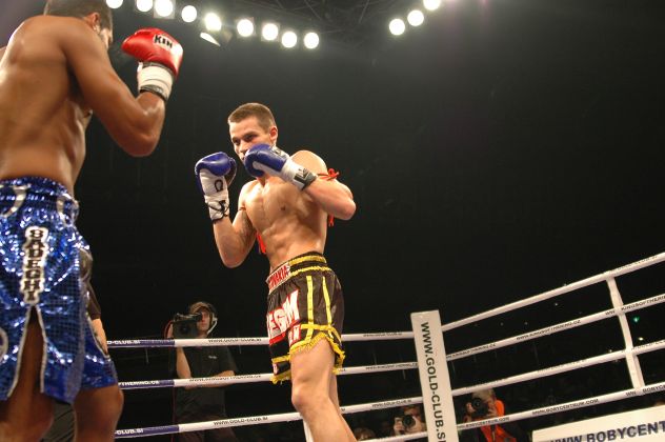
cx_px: 332
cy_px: 221
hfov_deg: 46.4
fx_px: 775
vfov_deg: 31.8
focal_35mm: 42
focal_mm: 28
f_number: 2.8
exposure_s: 1/400
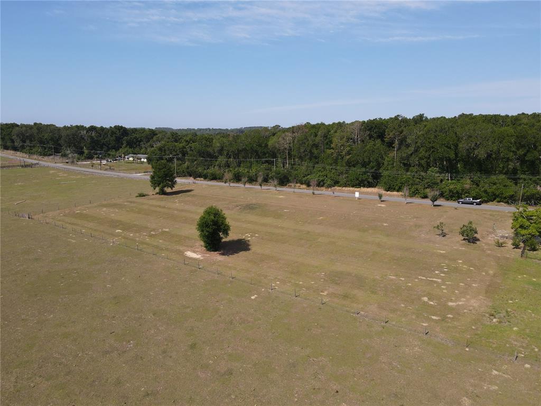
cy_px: 203
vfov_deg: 56.8
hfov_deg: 71.6
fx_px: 375
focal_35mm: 24
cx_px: 270
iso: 100
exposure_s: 1/725
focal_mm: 4.5
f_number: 2.8
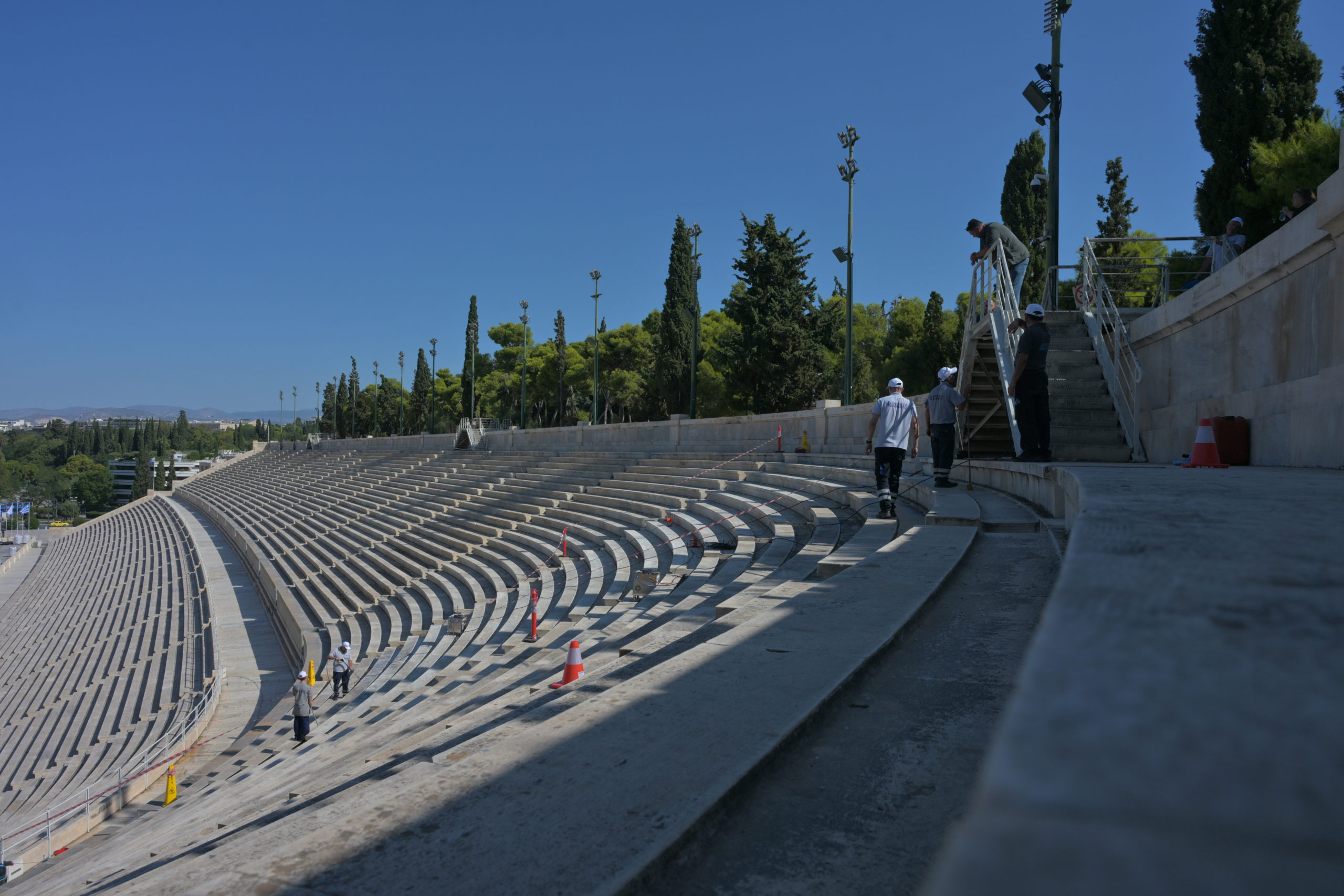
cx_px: 672
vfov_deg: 48.7
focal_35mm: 26
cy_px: 448
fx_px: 989
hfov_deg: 68.4
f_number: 9
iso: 220
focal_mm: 26.5
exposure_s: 1/1000
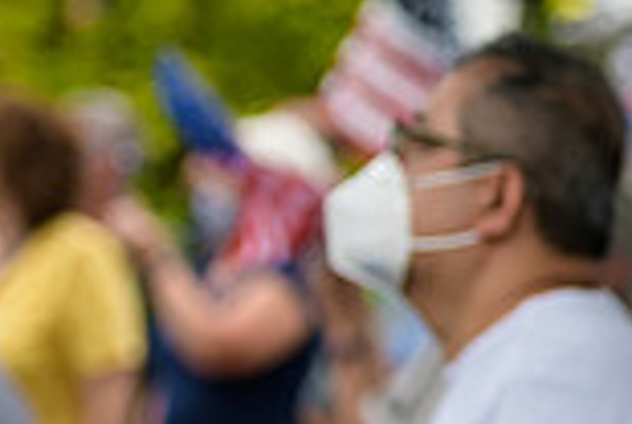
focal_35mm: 336
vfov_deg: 4.1
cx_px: 901
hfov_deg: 6.1
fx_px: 5910
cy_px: 222
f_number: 3.2
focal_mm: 90
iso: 200
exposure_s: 1/200
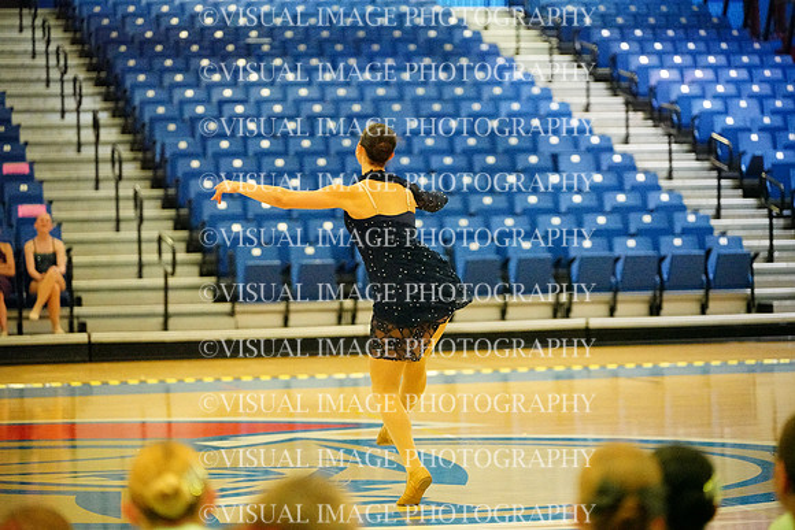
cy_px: 265
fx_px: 2628
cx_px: 398
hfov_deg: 17.2
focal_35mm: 119
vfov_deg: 11.5
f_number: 2.8
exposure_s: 1/1600
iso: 25600
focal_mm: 119
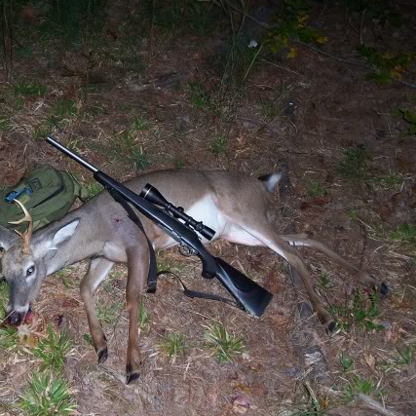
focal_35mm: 45
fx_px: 612
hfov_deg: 37.0
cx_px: 126
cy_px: 208
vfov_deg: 37.6
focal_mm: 5.6
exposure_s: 1/60
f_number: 2.7
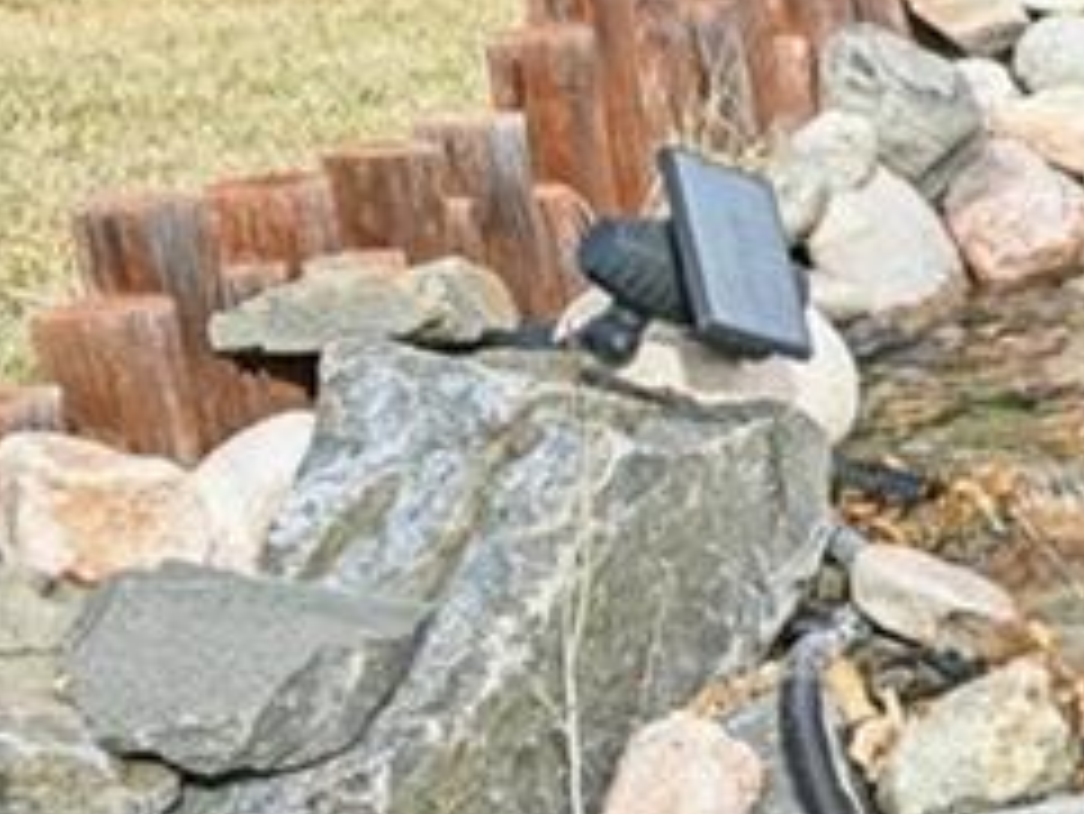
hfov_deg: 13.1
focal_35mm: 105
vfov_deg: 14.1
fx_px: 3296
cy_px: 261
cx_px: 2717
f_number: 8
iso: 64
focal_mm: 16.5
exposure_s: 1/50
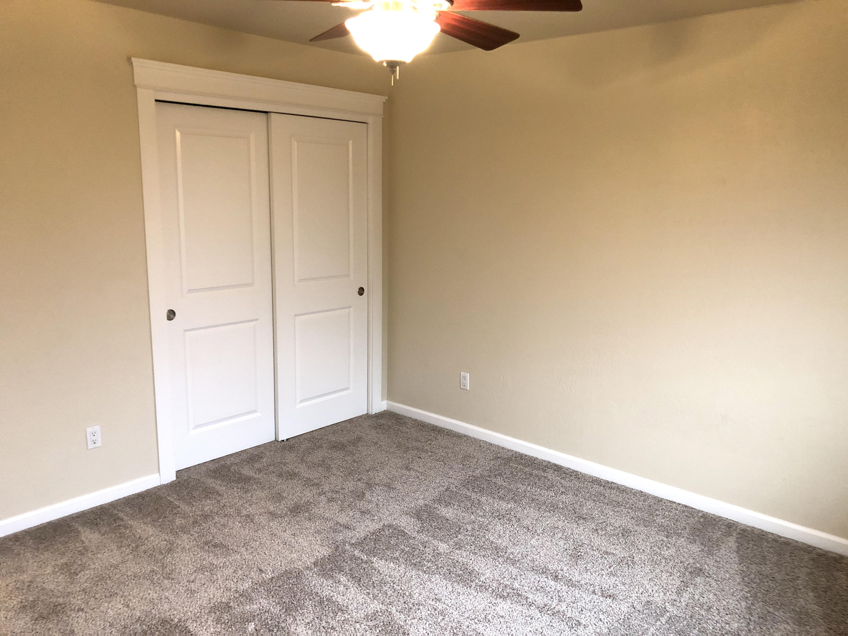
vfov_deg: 49.7
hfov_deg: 63.4
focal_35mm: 28
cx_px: 424
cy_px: 318
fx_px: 686
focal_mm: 4
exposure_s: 1/15
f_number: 1.8
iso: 80
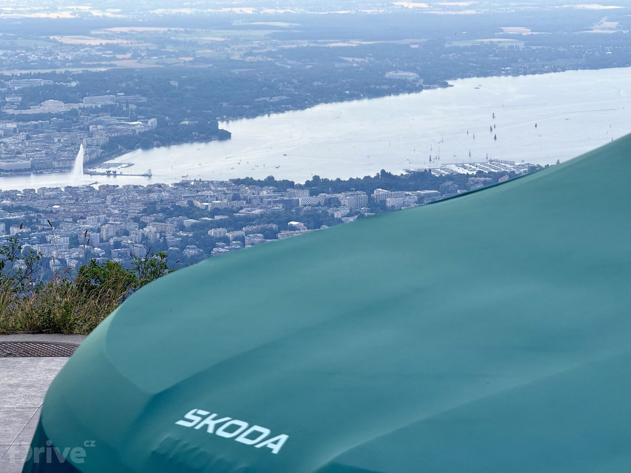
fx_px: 2187
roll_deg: +1.3
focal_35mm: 120
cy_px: 236
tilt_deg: -7.1
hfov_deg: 16.4
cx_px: 316
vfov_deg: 12.3
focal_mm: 15.66
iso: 50
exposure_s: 1/529
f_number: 2.8
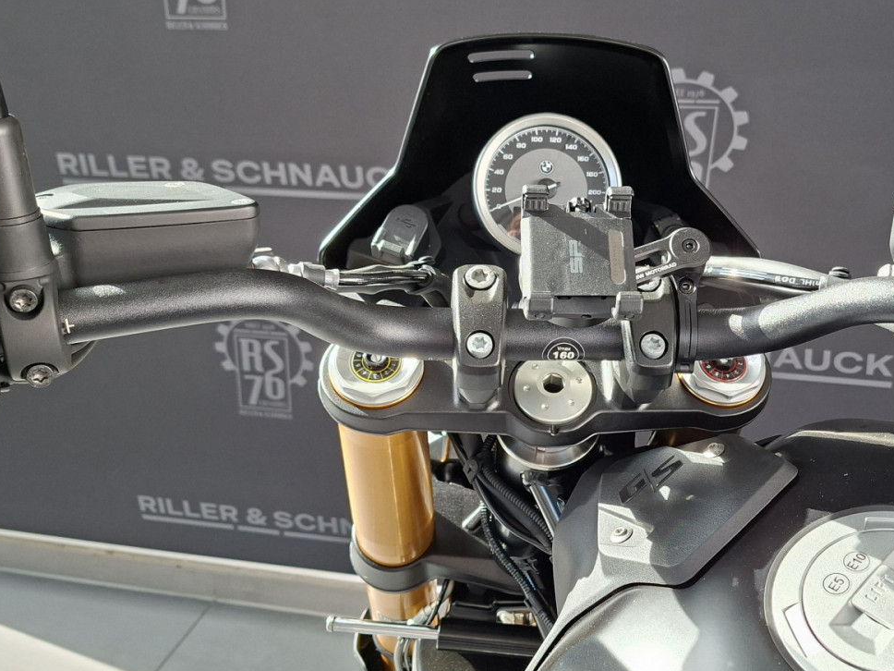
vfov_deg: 37.6
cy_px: 287
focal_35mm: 38
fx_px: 981
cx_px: 566
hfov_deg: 48.5
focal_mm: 5.54
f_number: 1.8
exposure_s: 1/120
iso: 100
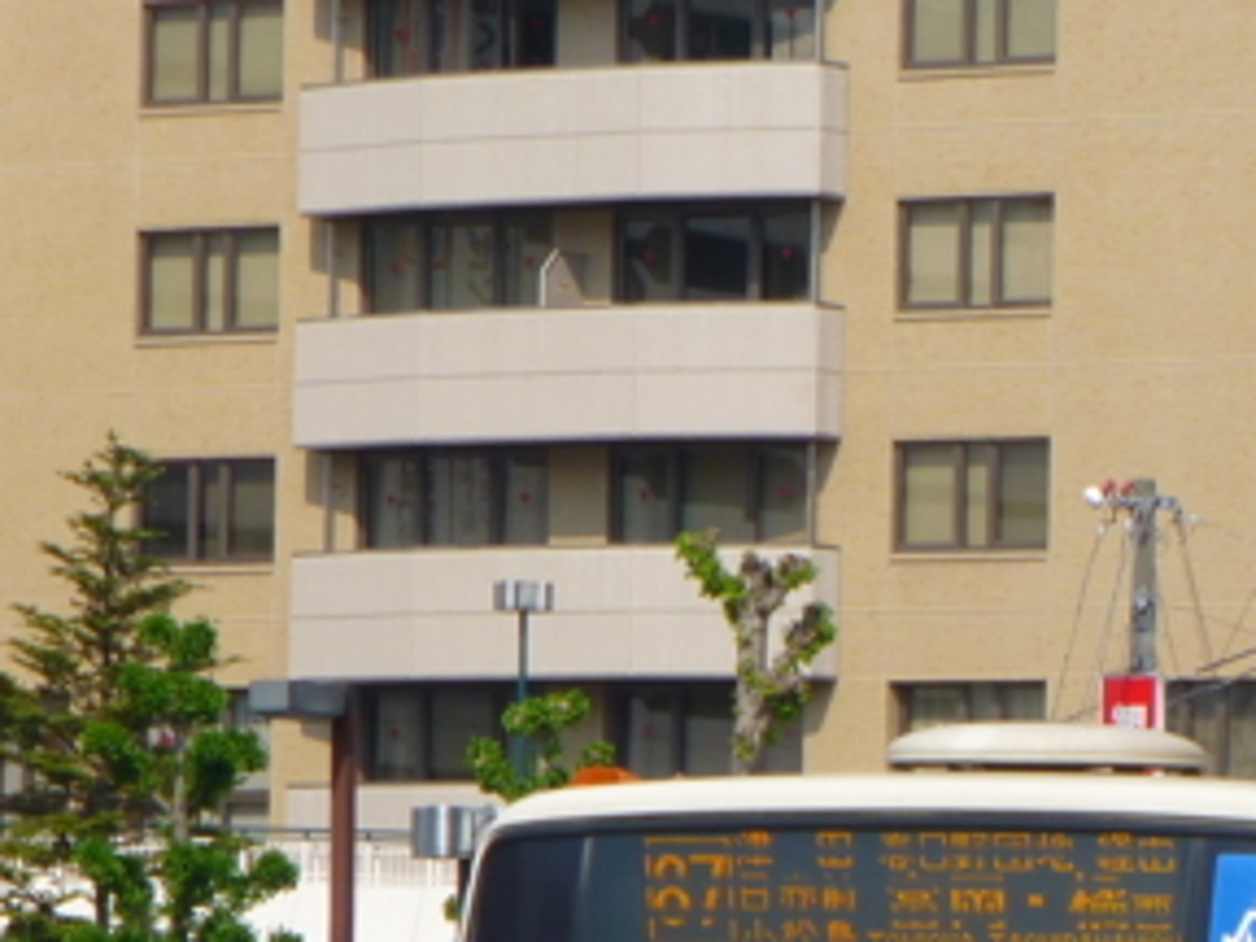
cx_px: 1544
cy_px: 1243
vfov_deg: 5.2
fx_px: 10268
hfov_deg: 6.9
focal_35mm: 283
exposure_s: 1/500
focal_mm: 18.2
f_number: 5.3
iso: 100
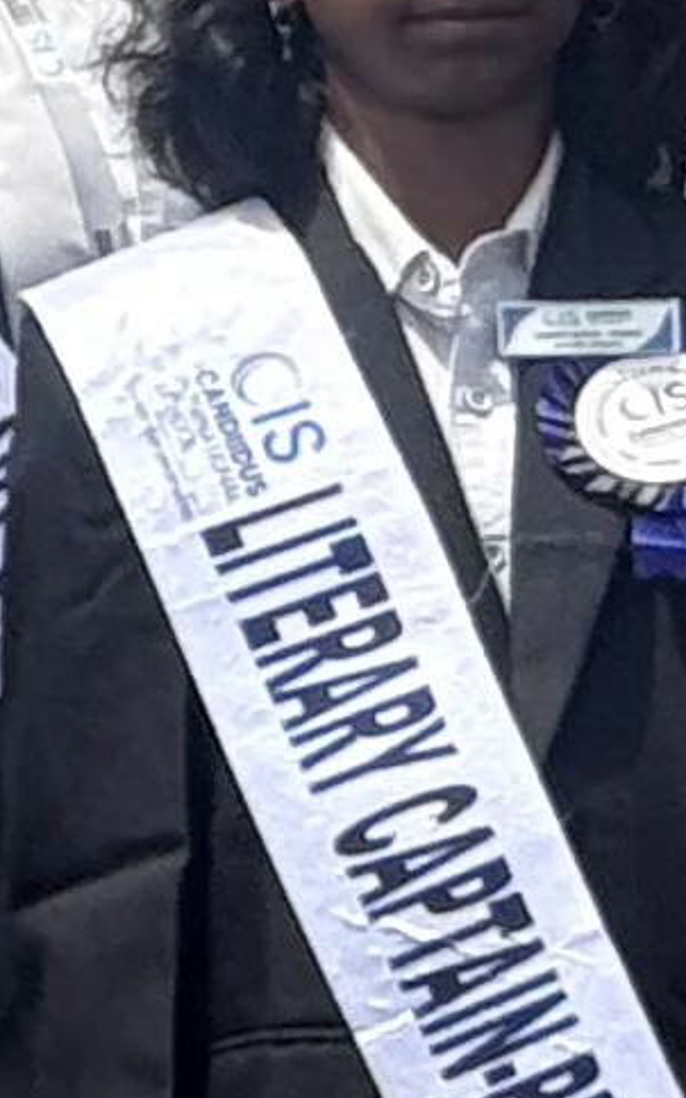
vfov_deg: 4.9
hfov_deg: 2.8
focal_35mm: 425
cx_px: -3678
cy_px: 784
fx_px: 12709
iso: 64
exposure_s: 1/6024
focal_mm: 6.76
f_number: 1.78
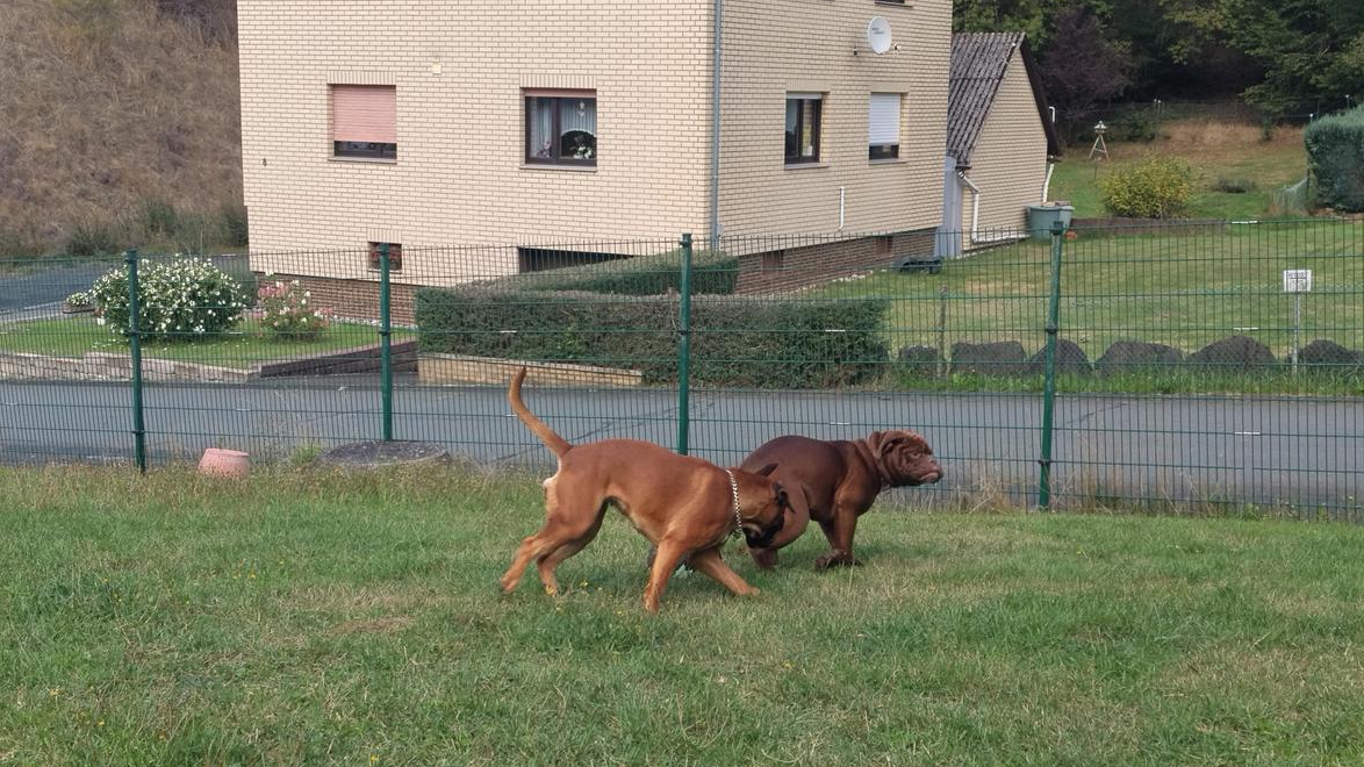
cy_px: 413
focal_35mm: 49
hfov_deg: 42.1
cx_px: 696
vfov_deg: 24.4
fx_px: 1772
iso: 50
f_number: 1.8
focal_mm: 4.22
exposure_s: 1/393
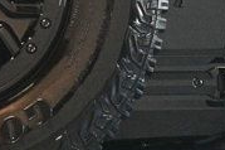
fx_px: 1074
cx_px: -52
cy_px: -15
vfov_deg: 7.9
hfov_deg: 11.7
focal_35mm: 172
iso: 3200
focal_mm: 20
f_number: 3.5
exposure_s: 1/125
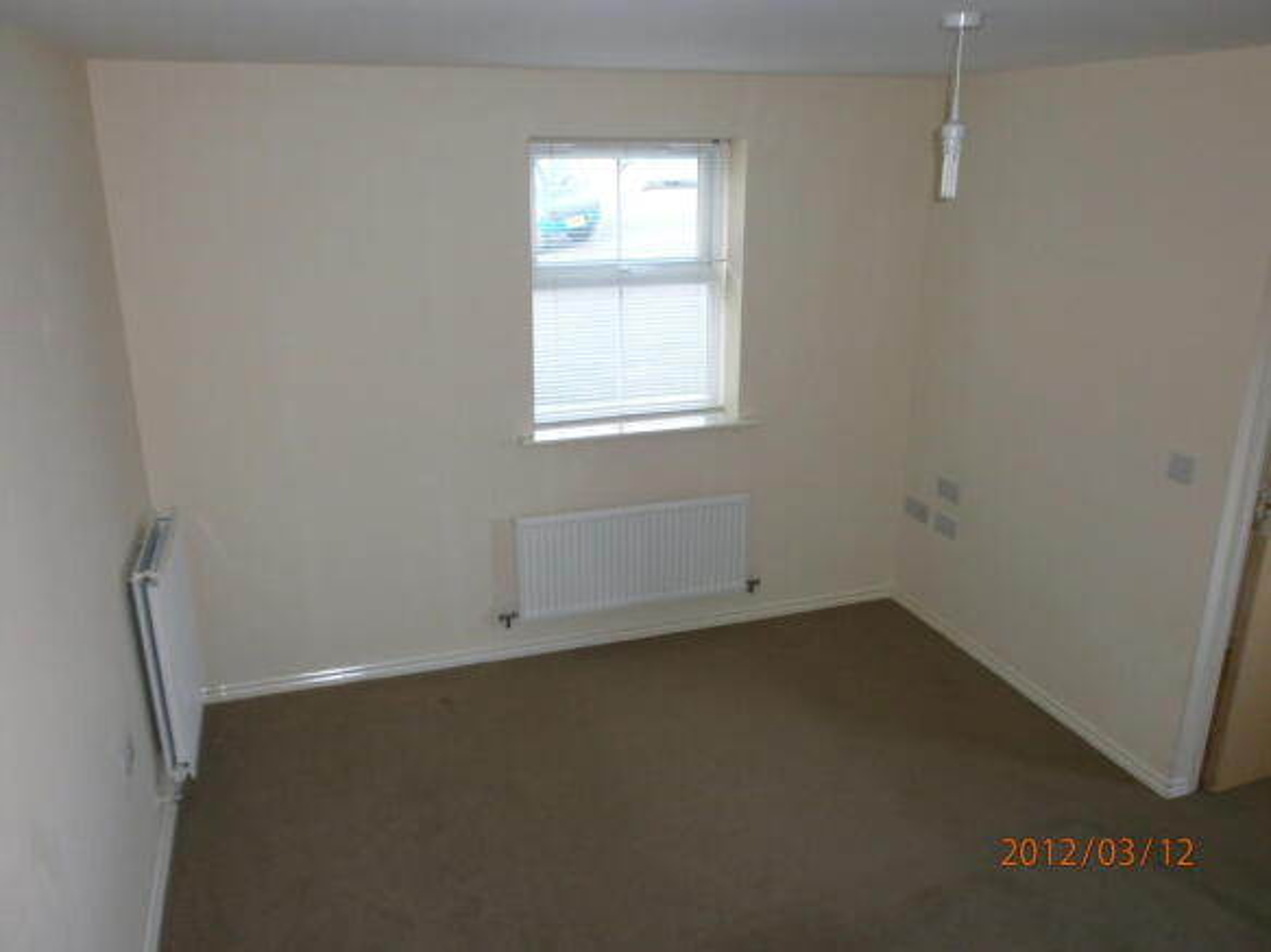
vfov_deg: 51.3
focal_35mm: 27
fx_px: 991
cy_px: 476
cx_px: 636
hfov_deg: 65.3
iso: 125
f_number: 2.9
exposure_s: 1/30
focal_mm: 4.8
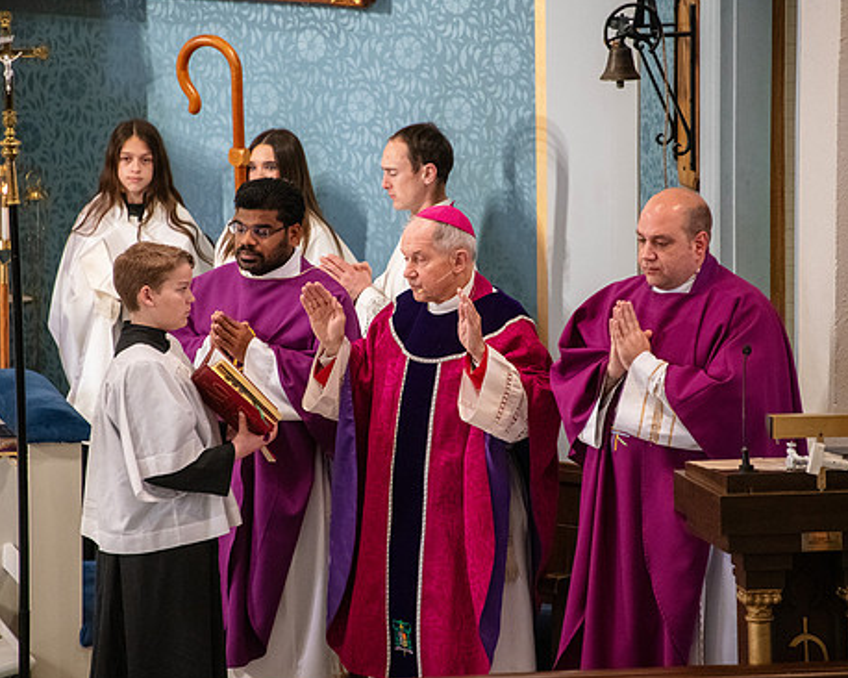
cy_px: 351
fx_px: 8956
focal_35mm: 357
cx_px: 430
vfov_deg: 4.3
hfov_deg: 5.4
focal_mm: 300
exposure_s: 1/80
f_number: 5.6
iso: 4000
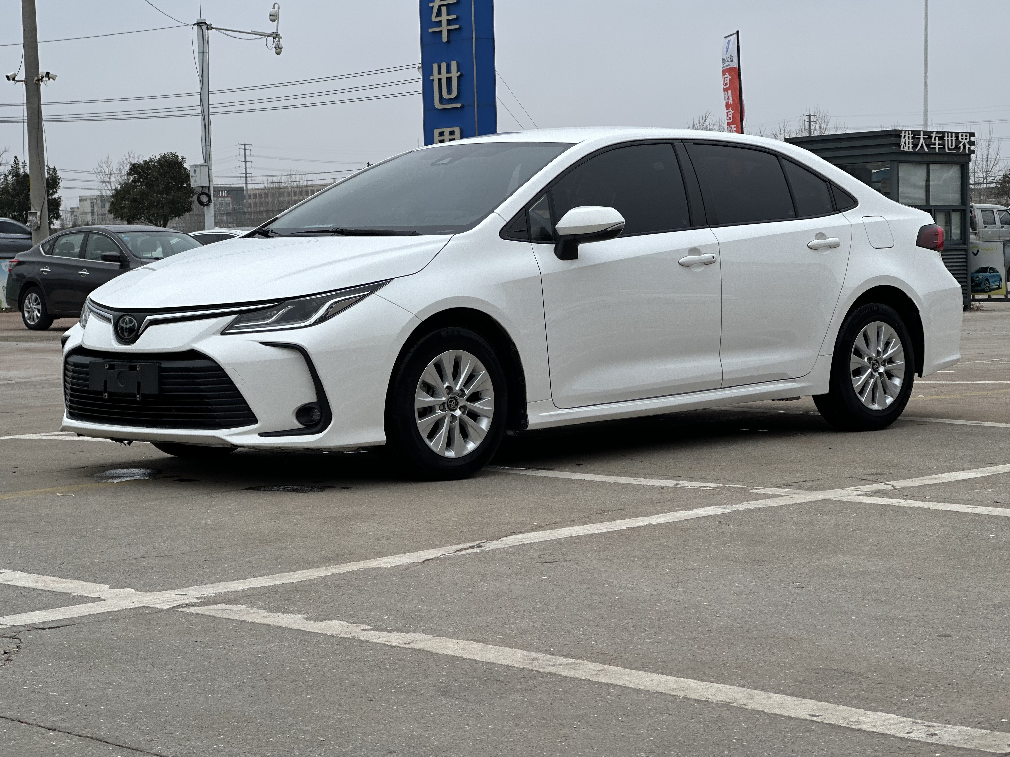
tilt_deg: -2.1
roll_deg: +1.4
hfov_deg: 25.0
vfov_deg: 18.9
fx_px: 2276
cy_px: 374
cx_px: 503
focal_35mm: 78
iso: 20
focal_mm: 9
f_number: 2.8
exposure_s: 1/135
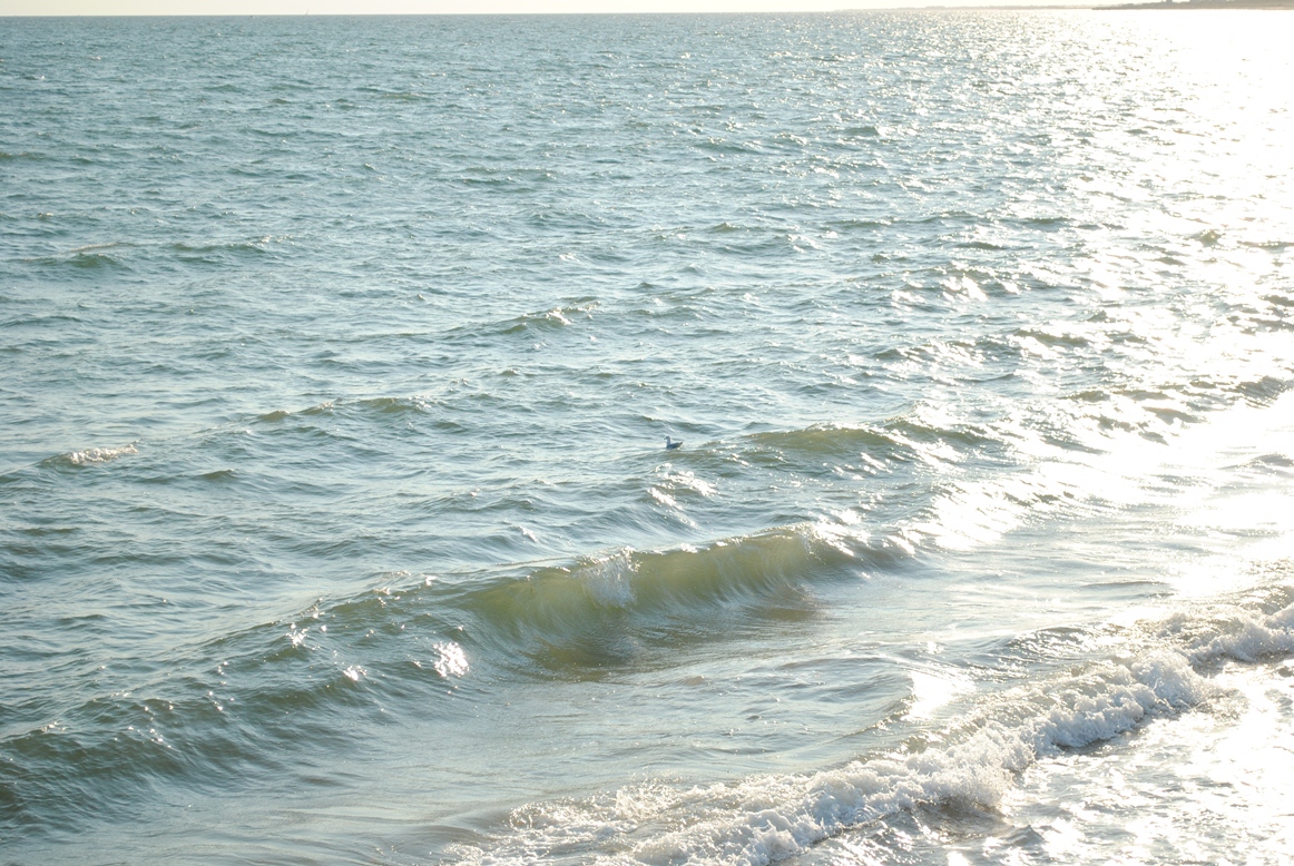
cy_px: 433
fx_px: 2969
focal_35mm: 82
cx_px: 647
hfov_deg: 24.6
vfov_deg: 16.6
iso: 200
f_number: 5.6
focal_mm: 55
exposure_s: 1/640
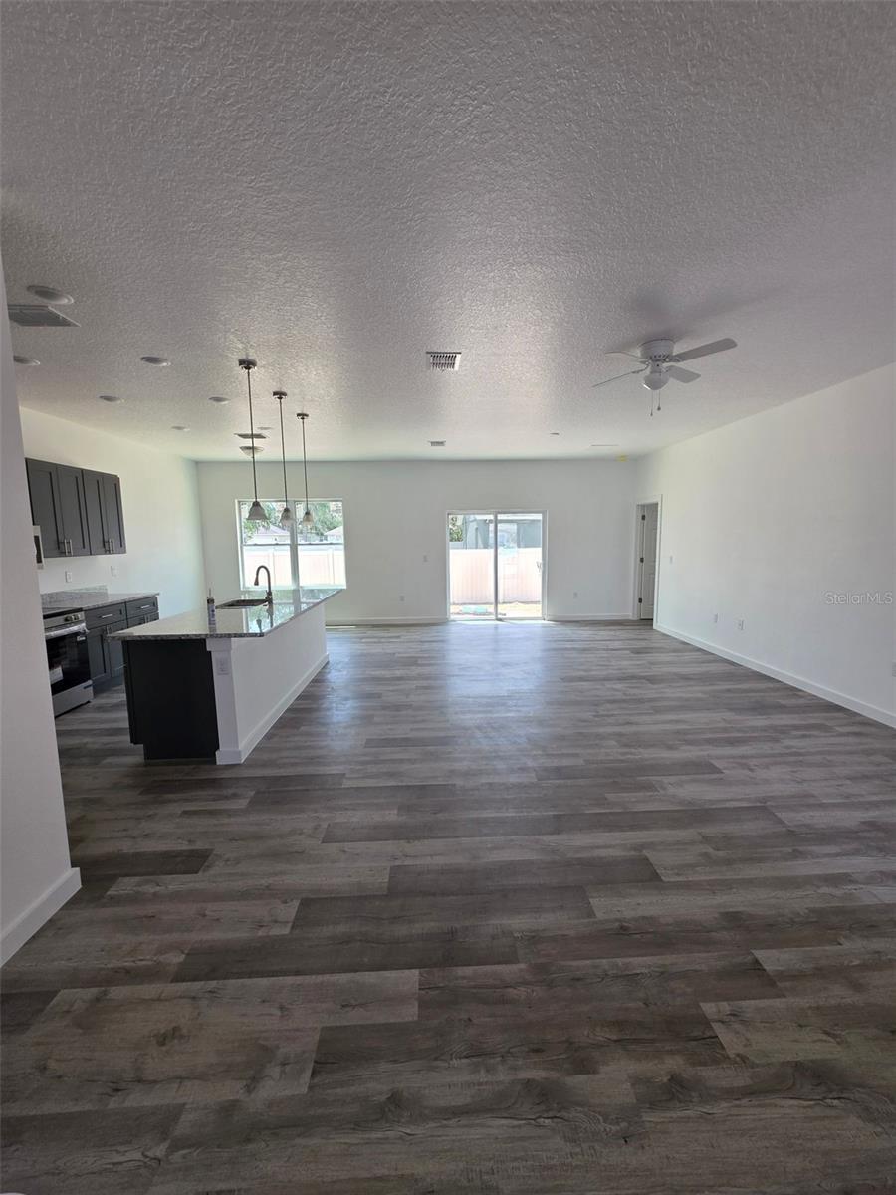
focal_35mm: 13
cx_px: 448
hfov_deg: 89.9
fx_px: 449
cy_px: 598
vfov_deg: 106.2
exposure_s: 1/120
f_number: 1.9
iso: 32
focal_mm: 2.2
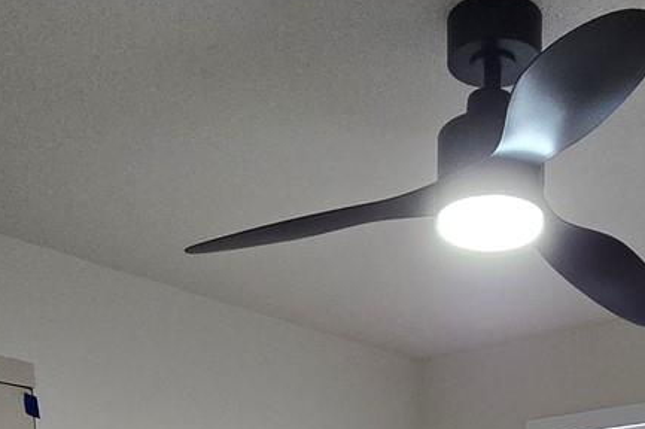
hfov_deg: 39.1
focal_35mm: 50
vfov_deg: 19.6
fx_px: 895
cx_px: 433
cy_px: 782
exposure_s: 1/60
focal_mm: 2.2
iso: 320
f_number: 2.2
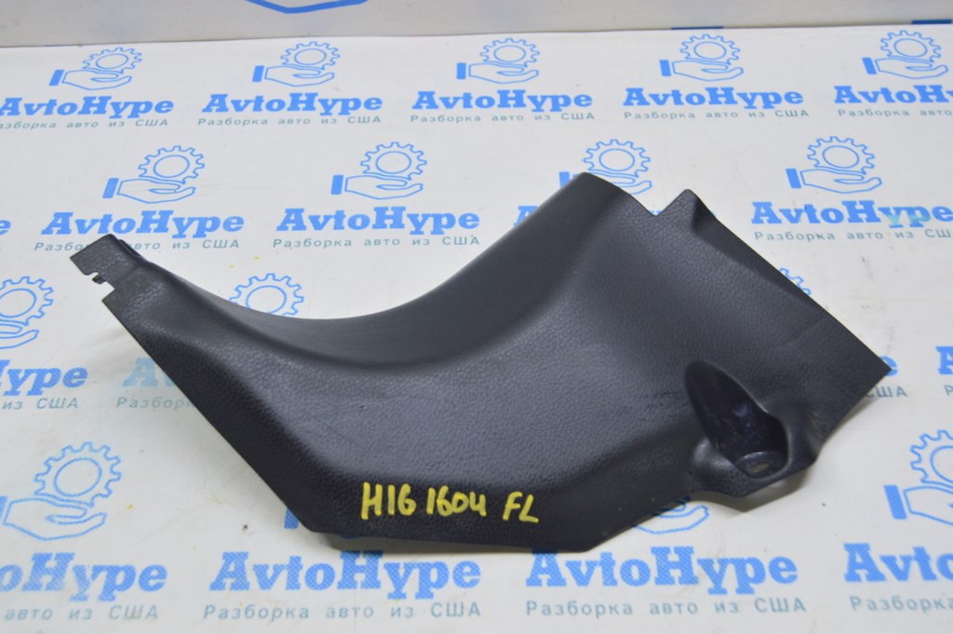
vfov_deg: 34.2
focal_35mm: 39
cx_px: 476
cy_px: 317
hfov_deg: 49.6
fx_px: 1032
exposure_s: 1/20
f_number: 5.6
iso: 400
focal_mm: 26
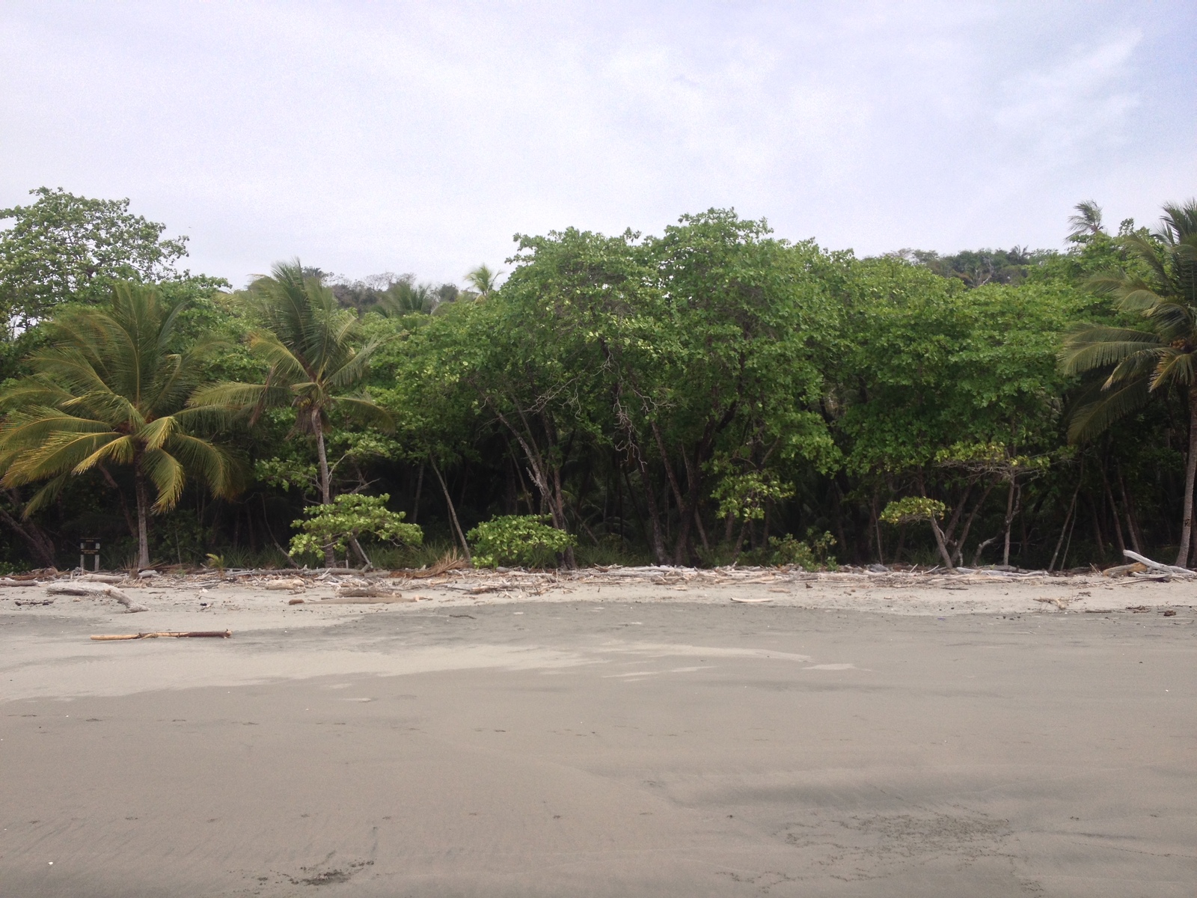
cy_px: 449
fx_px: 1210
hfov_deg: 52.6
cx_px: 598
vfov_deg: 40.7
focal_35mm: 35
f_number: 2.4
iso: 50
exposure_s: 1/1493
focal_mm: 4.28
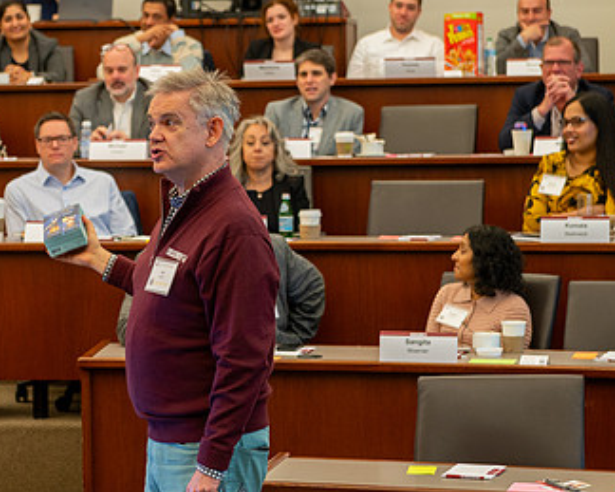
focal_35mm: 118
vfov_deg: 13.1
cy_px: 257
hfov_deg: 16.3
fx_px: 2147
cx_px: 220
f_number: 4
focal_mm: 70
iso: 1250
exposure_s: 1/80
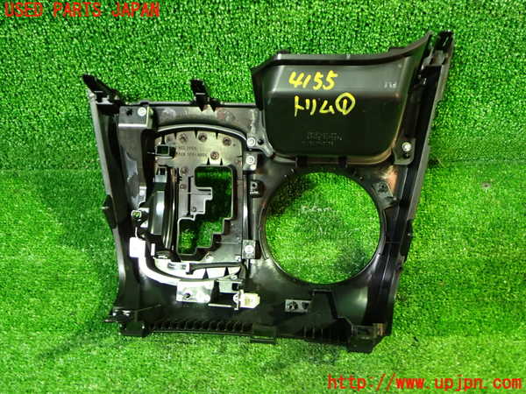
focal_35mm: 32
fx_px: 486
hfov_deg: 56.8
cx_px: 263
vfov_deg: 44.2
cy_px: 197
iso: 800
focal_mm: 5.79
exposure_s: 1/25
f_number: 2.4
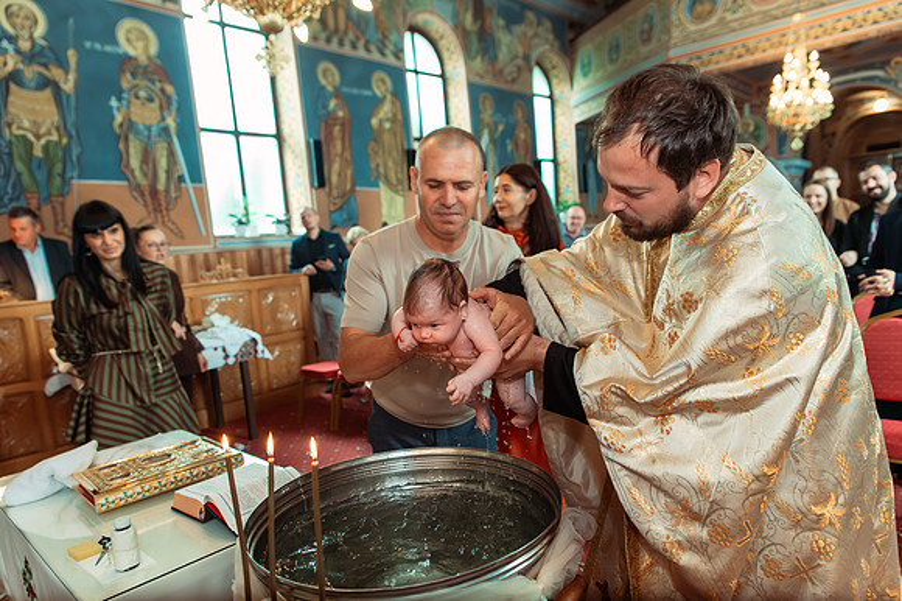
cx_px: 459
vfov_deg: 52.2
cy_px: 295
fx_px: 612
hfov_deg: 72.7
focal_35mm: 24
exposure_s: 1/250
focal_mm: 24
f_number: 3.5
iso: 2500
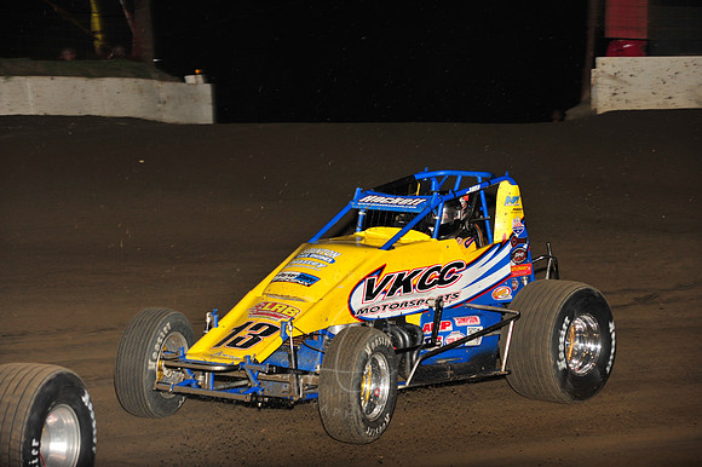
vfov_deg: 11.0
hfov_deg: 16.4
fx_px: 2436
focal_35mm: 125
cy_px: 234
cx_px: 351
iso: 800
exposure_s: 1/320
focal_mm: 125
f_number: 6.3
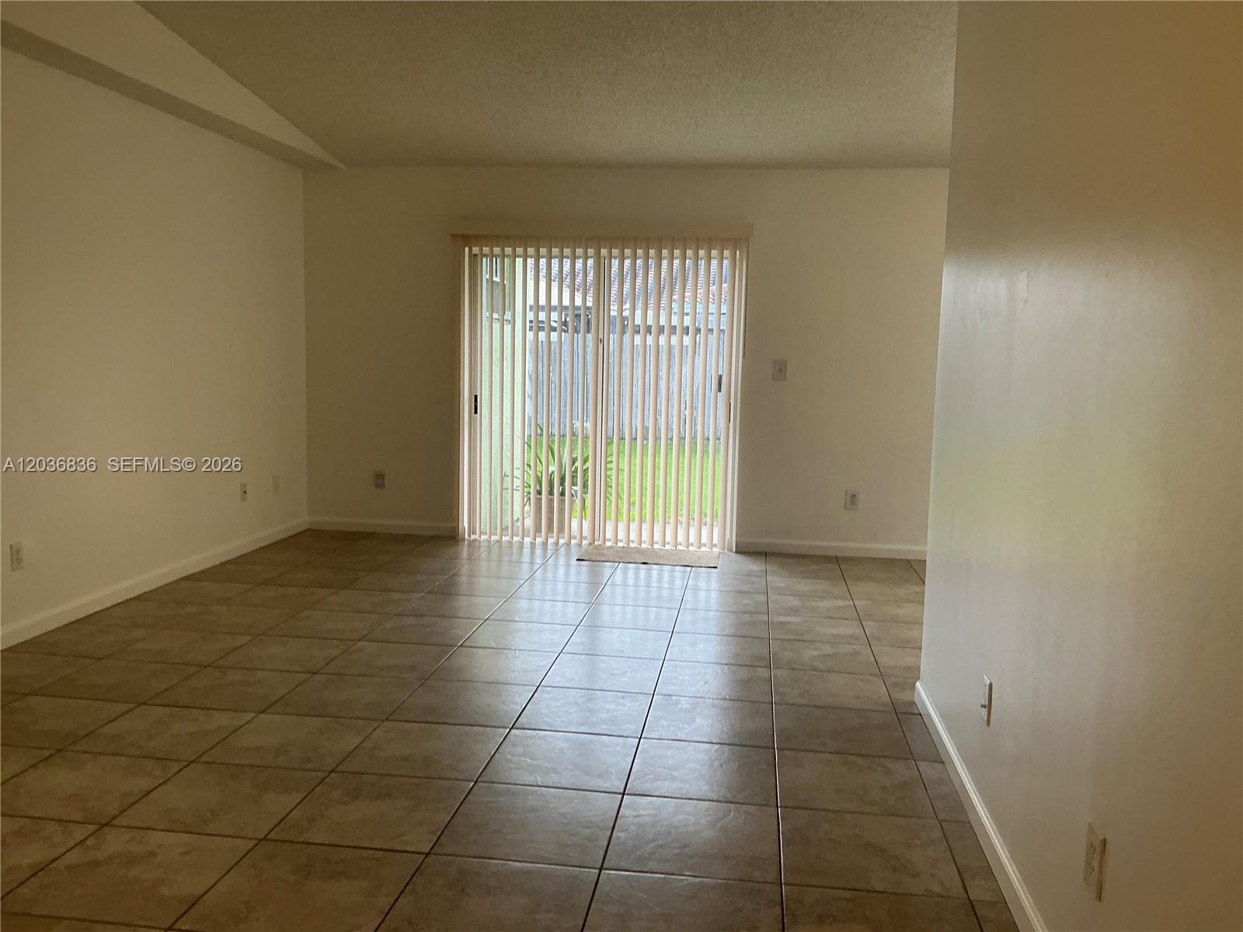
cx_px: 622
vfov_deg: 49.7
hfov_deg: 63.4
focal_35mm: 28
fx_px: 1005
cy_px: 466
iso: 50
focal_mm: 3
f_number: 1.8
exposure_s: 1/60
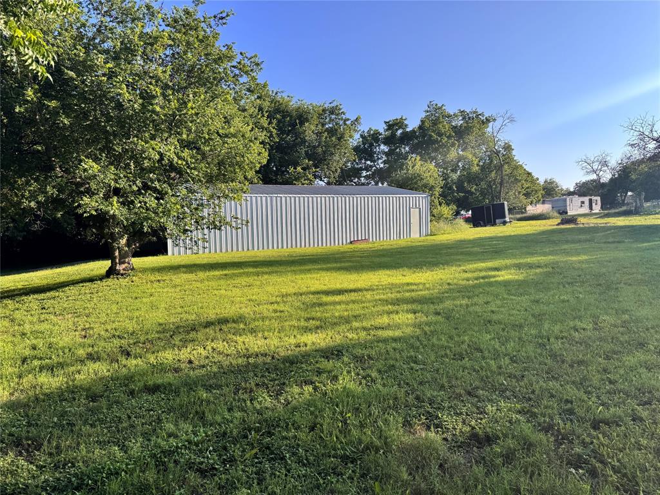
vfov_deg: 56.8
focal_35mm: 24
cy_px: 248
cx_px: 330
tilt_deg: -1.9
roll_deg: +2.8
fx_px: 458
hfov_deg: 71.6
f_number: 1.78
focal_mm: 6.76
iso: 80
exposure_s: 1/2415
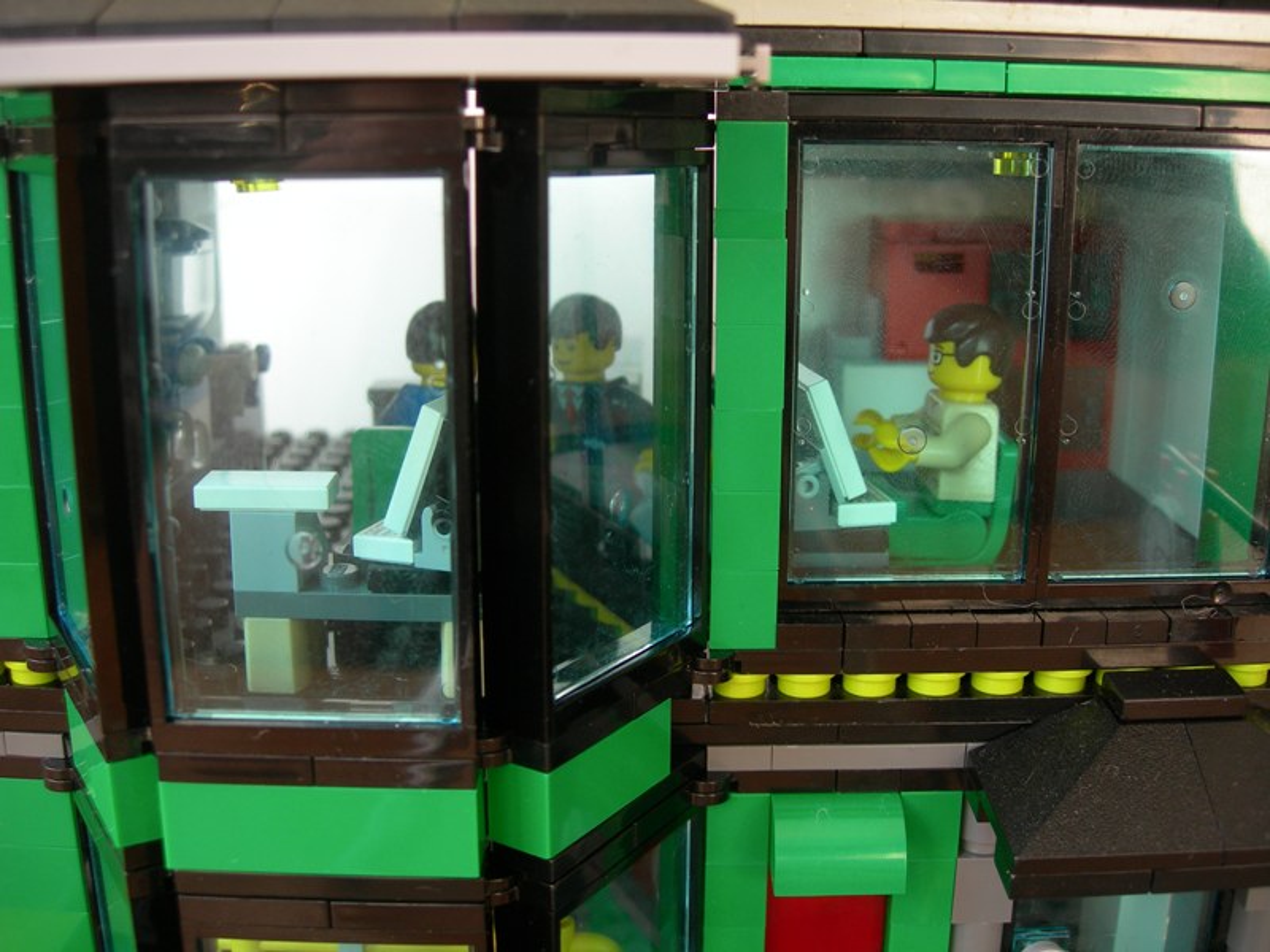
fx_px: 1394
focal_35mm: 38
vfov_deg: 37.7
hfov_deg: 49.0
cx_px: 635
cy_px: 476
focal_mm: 7.8
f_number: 2.8
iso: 50
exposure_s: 1/22.3
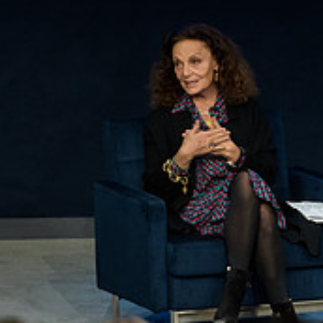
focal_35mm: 574
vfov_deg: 3.1
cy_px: 185
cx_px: 374
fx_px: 6060
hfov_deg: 3.0
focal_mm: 200
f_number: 3.2
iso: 1000
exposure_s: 1/200
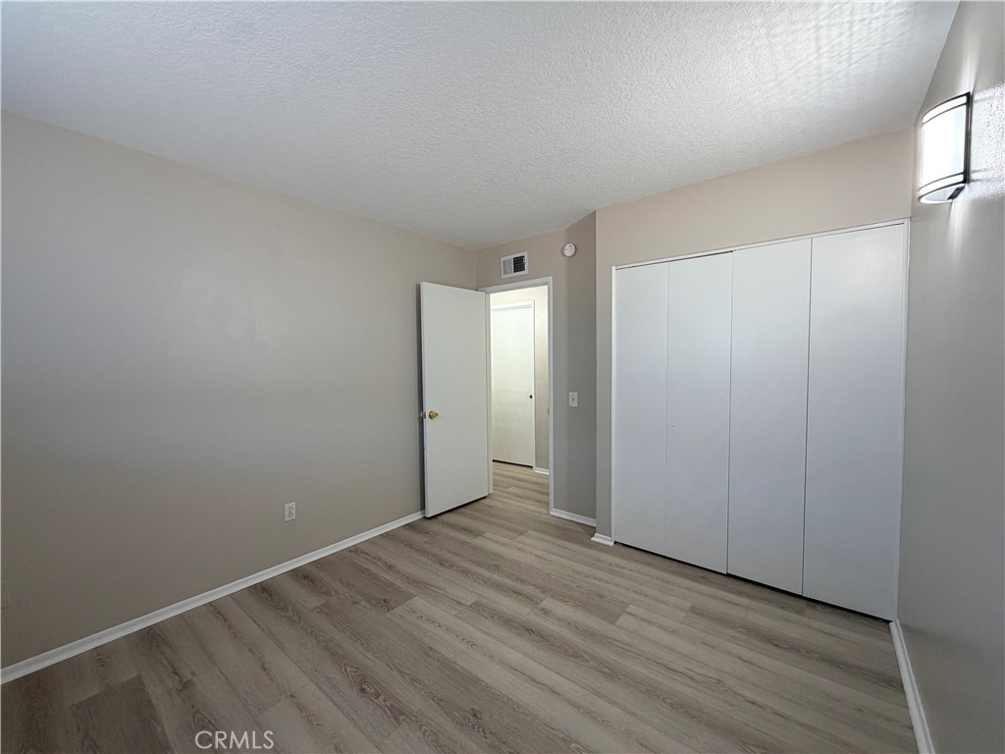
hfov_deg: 102.1
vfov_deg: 85.7
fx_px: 406
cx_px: 502
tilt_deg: -2.4
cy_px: 377
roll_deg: +1.5
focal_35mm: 14
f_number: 2.2
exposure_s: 1/120
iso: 320
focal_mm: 2.22
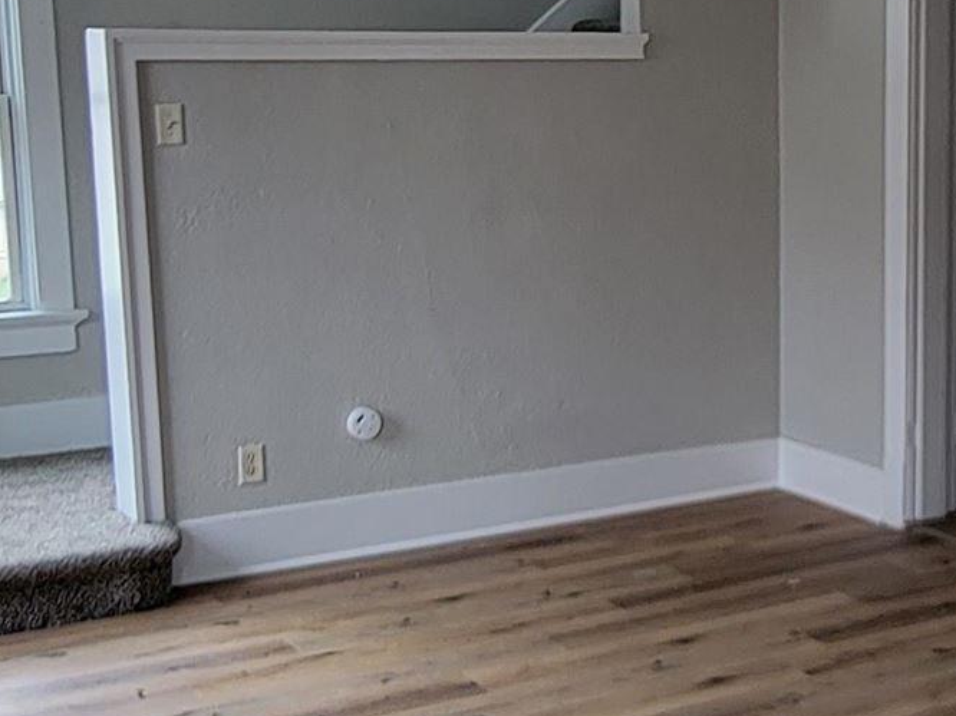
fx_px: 1656
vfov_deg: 24.4
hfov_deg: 30.9
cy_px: 323
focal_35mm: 60
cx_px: 840
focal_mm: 2.2
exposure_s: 1/60
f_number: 2.2
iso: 50
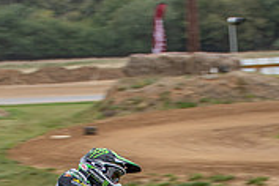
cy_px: 270
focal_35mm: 346
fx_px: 2681
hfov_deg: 6.0
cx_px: 204
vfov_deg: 4.0
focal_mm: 48
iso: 100
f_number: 6.3
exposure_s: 1/320
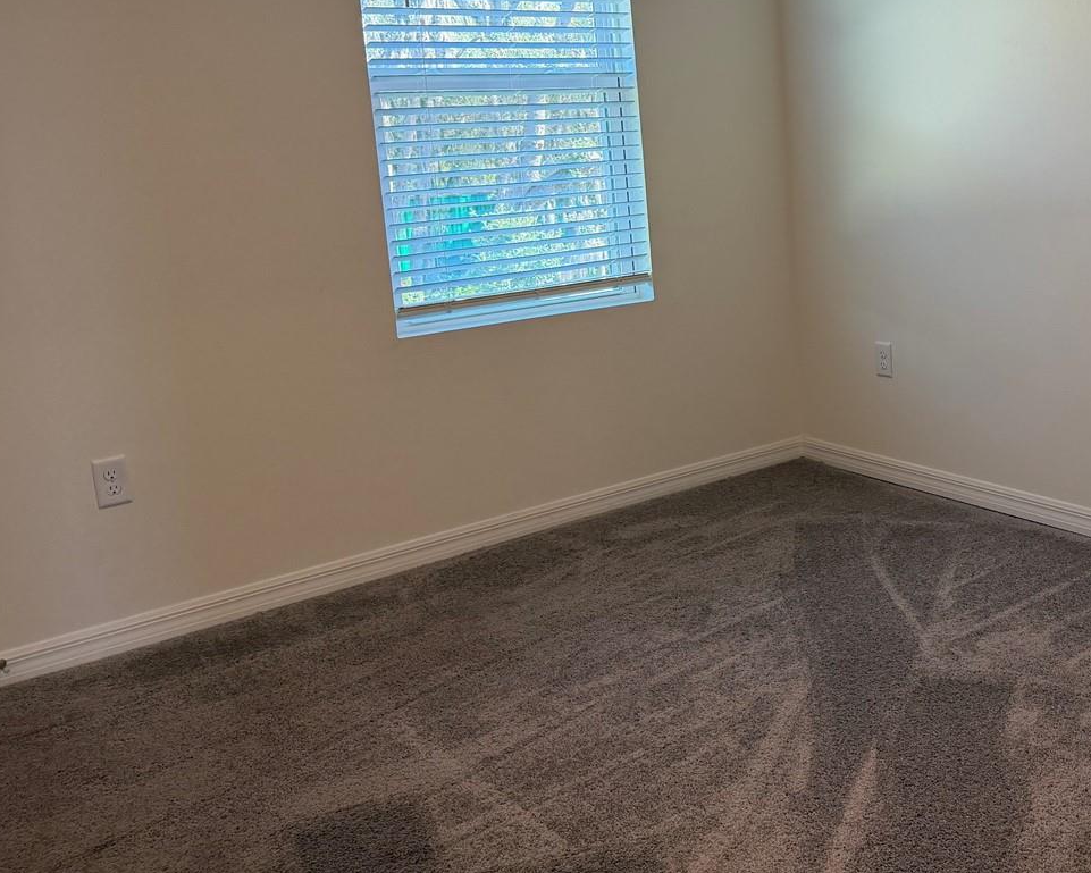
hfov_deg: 44.5
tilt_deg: -11.1
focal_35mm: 39
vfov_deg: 38.0
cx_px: 880
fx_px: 1259
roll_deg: +2.4
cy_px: 341
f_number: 1.78
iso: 200
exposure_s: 1/153
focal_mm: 6.76
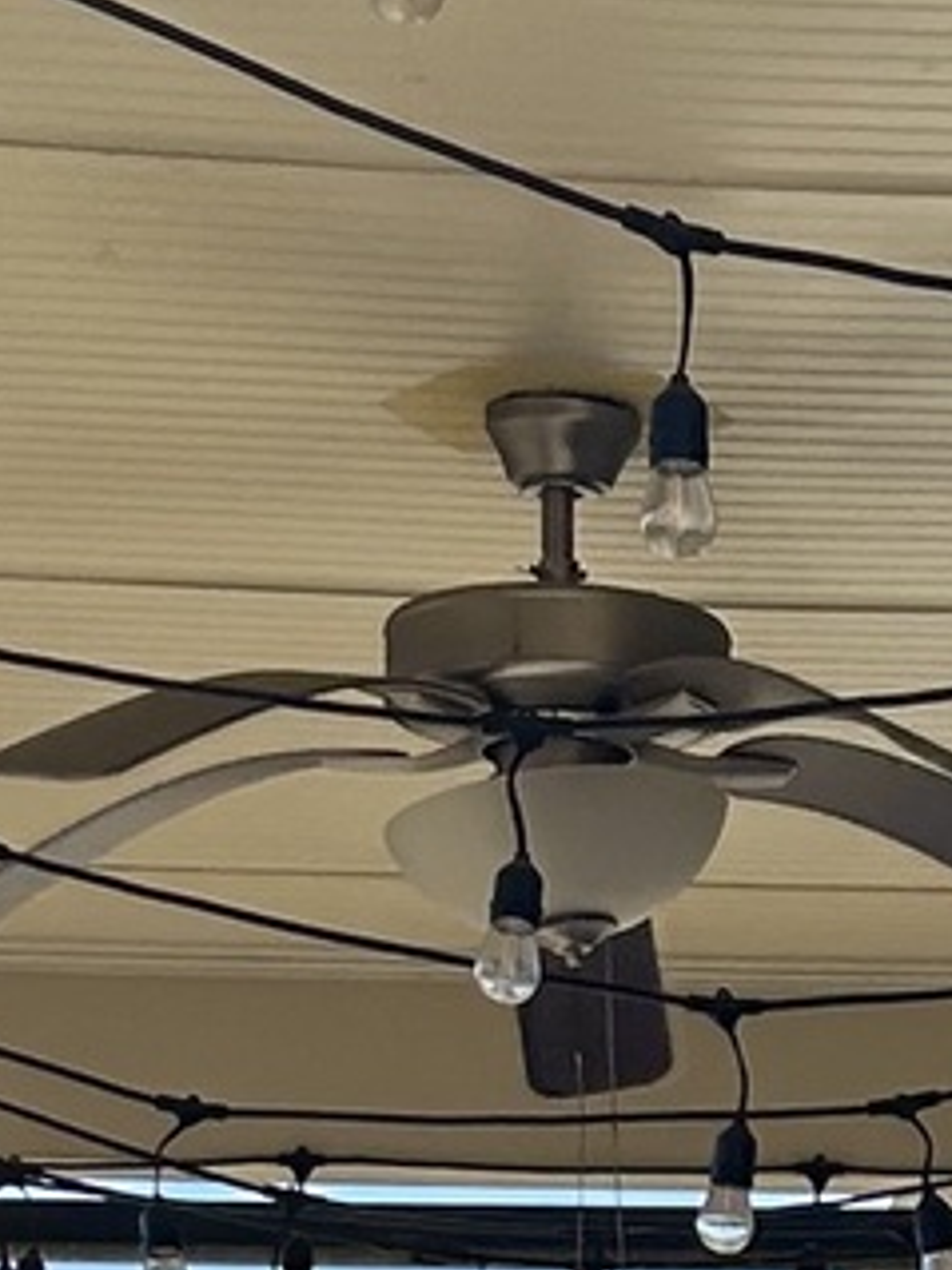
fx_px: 6898
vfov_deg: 9.9
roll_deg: +0.3
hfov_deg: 7.8
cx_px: 1060
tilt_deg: -1.3
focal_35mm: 188
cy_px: 2444
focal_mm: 5.7
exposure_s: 1/1531
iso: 50
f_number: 1.5
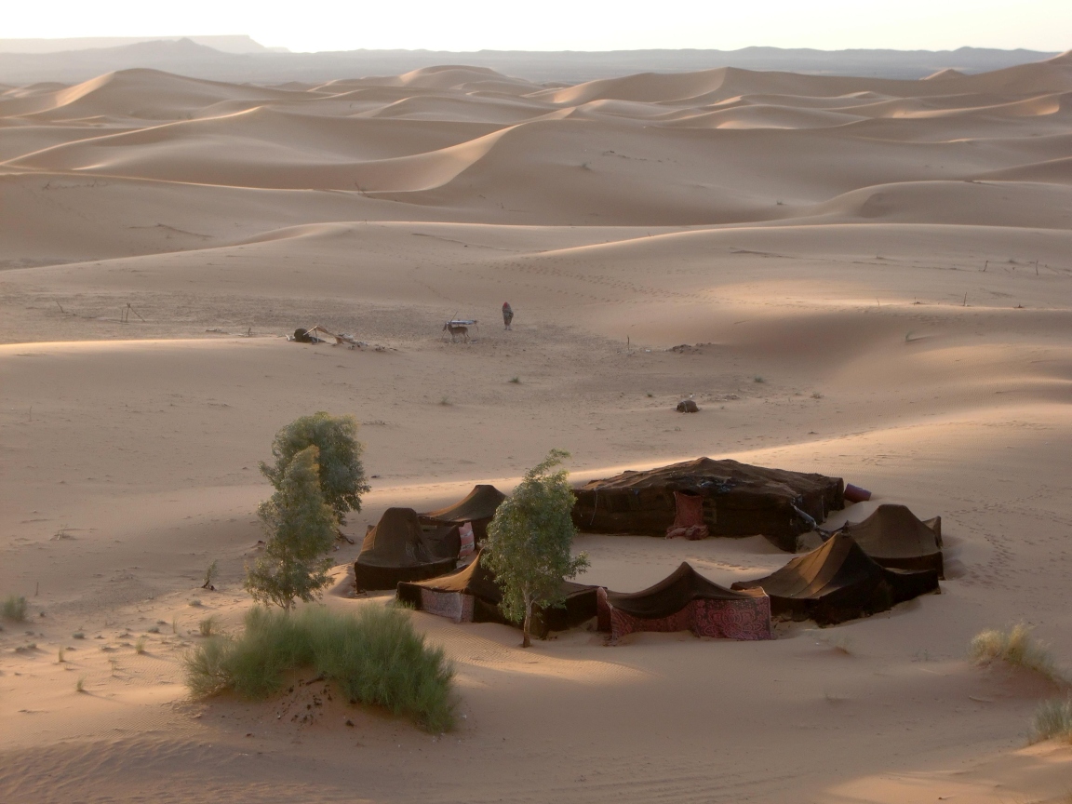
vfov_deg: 16.6
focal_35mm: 89
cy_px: 402
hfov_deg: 22.0
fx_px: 2756
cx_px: 536
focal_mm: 15.7
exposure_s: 1/80
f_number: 4.8
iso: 80
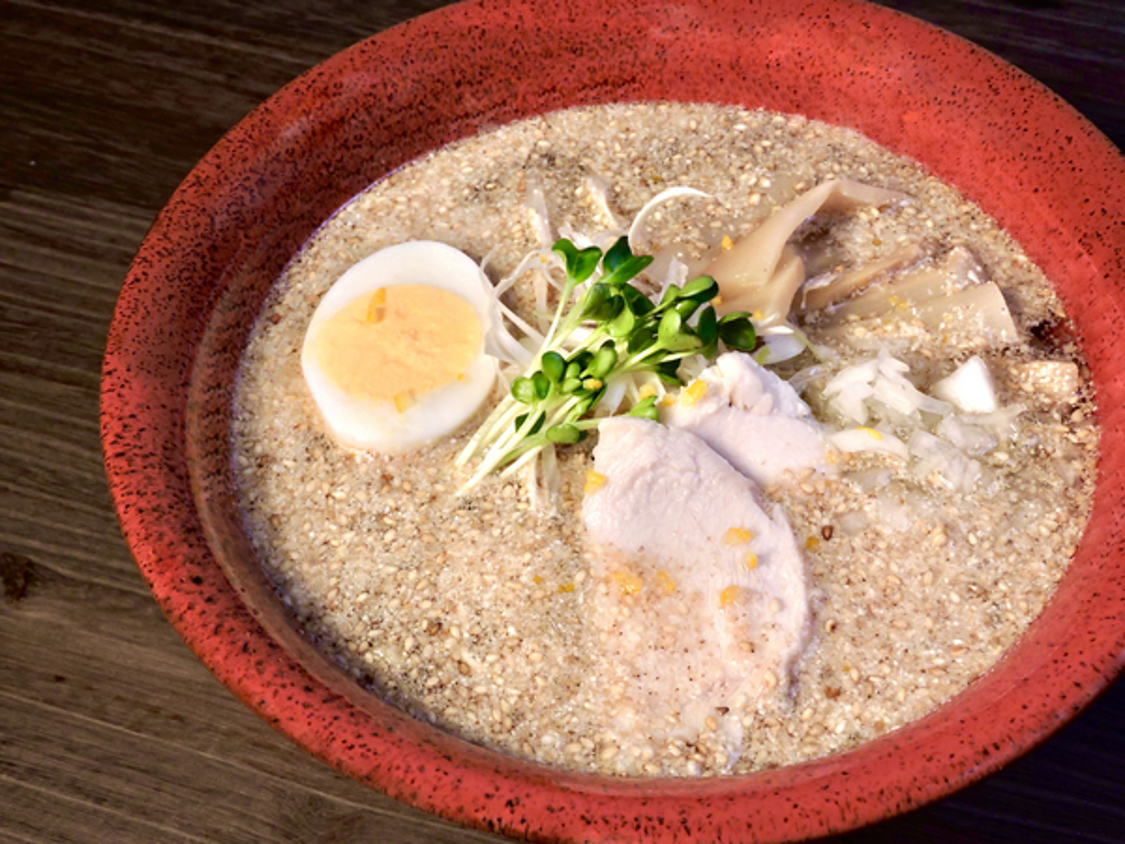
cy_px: 422
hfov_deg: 34.9
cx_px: 562
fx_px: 1787
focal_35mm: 55
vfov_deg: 26.6
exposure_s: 1/30
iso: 400
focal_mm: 9.9
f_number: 4
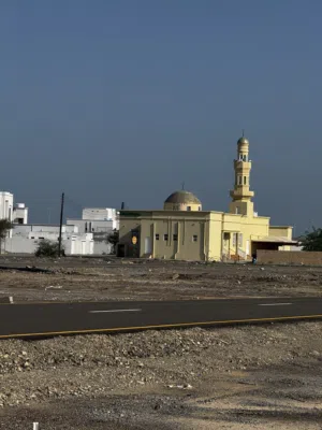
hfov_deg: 12.3
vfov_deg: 16.4
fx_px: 1488
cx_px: 161
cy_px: 215
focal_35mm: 120
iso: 50
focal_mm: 15.66
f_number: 2.8
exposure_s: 1/3344
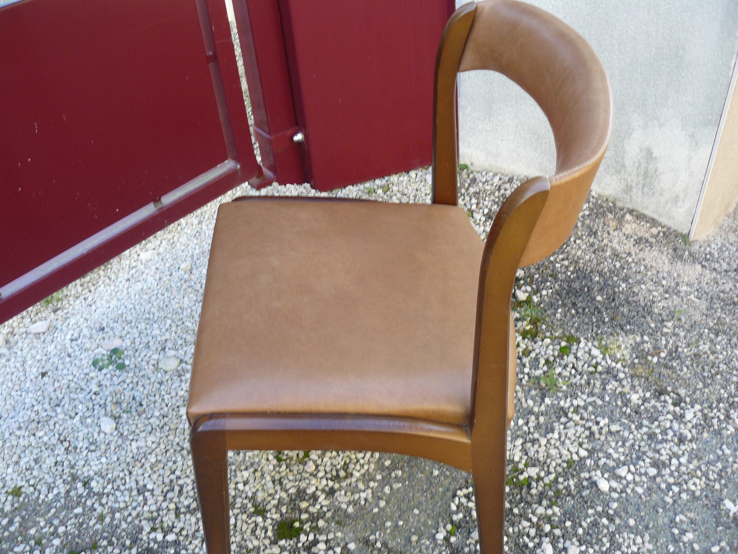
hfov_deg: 51.4
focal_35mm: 36
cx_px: 369
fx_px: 768
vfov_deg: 39.7
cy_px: 277
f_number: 2.8
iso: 100
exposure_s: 1/60
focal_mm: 6
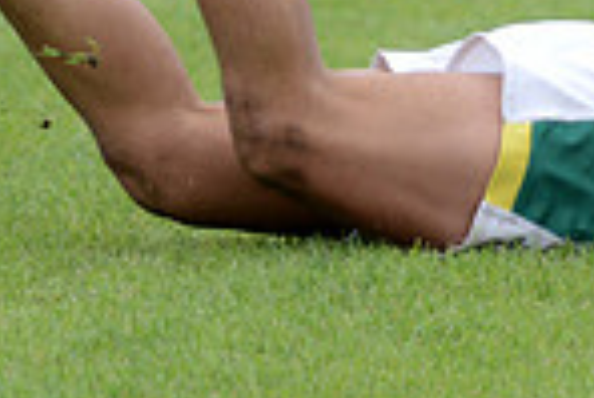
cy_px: -344
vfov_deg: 1.3
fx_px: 17457
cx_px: 983
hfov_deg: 1.9
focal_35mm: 1057
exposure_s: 1/640
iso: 400
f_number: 4
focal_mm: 270
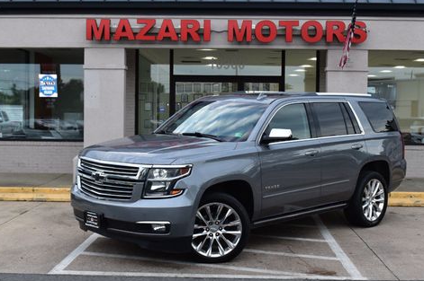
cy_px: 139
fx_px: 624
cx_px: 220
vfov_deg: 25.5
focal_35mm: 53
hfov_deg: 37.5
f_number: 8
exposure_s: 1/80
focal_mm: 26
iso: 400
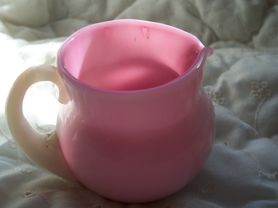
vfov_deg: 38.7
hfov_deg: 50.1
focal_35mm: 37
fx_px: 297
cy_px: 104
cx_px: 139
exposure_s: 1/125
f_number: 2.8
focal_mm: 5.6
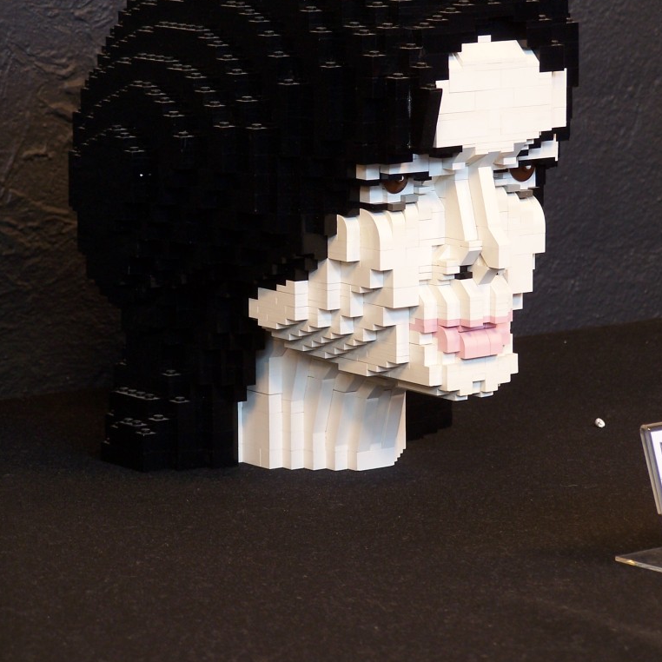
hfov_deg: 10.6
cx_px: 332
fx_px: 3570
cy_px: 280
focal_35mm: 165
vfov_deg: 10.6
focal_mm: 23.1
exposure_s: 1/2
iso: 80
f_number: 3.2
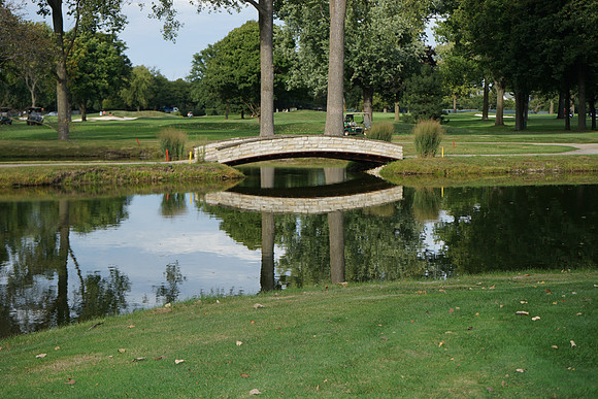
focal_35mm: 66
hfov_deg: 30.5
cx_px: 299
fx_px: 1097
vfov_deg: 20.6
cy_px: 200
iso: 160
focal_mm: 66
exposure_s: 1/250
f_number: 7.1
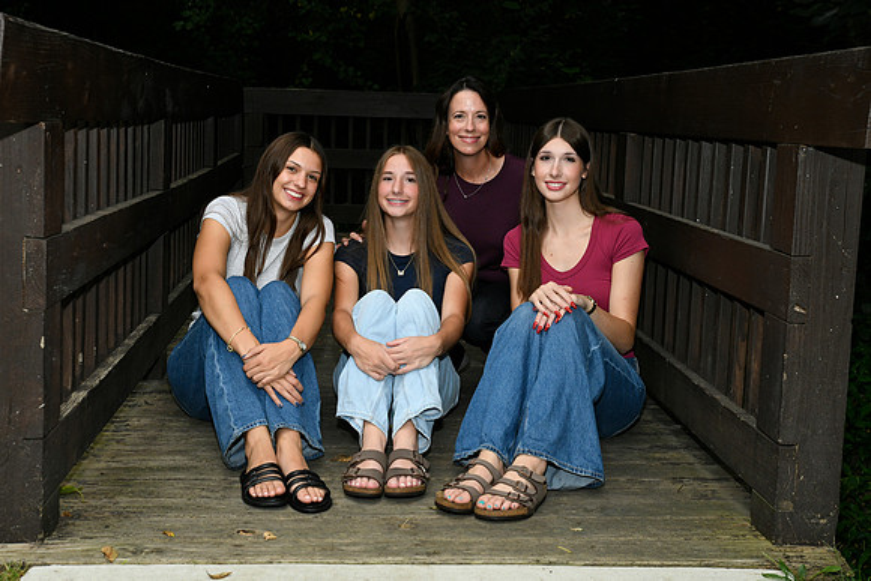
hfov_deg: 39.6
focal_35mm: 50
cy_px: 290
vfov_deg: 27.0
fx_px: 1210
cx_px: 436
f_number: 8
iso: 1600
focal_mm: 50
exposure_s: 1/200
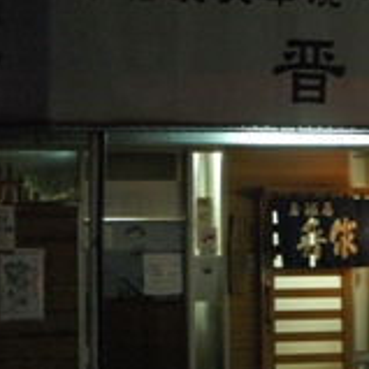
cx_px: 334
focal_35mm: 222
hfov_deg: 7.9
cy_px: 174
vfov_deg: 7.9
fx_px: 2677
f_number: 4.5
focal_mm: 62
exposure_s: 1/20
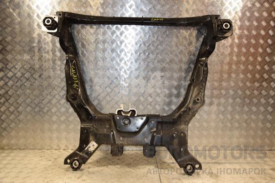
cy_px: 92
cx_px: 138
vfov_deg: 36.9
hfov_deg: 53.1
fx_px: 275
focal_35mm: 36
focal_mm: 24
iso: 800
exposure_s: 1/200
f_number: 5
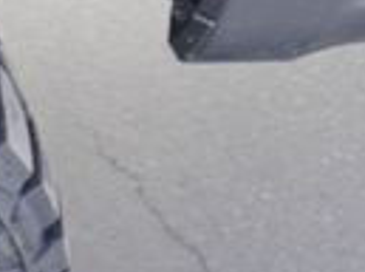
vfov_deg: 12.7
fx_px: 1209
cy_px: 37
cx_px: -495
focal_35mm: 115
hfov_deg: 13.2
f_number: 4
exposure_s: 1/60
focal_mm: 16
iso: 100
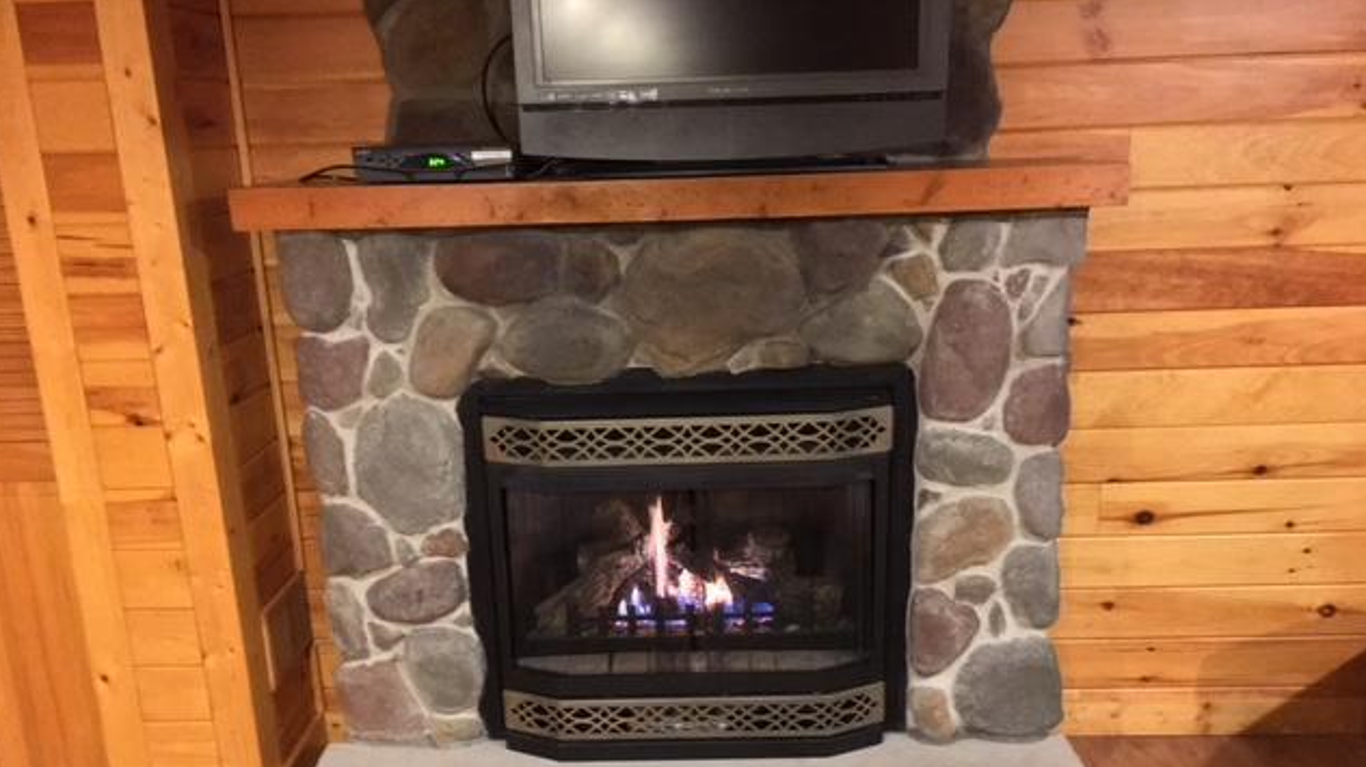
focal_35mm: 32
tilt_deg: -17.3
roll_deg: +2.0
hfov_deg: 61.0
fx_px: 1159
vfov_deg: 36.3
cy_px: 499
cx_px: 679
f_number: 2.2
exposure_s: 1/15
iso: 500
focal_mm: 4.15
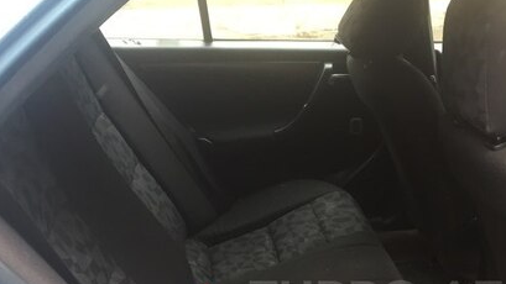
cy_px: 299
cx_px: 376
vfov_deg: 22.4
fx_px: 684
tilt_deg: -29.1
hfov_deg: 39.5
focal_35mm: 51
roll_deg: +0.7
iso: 32
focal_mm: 4.15
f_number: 2.2
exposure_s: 1/33
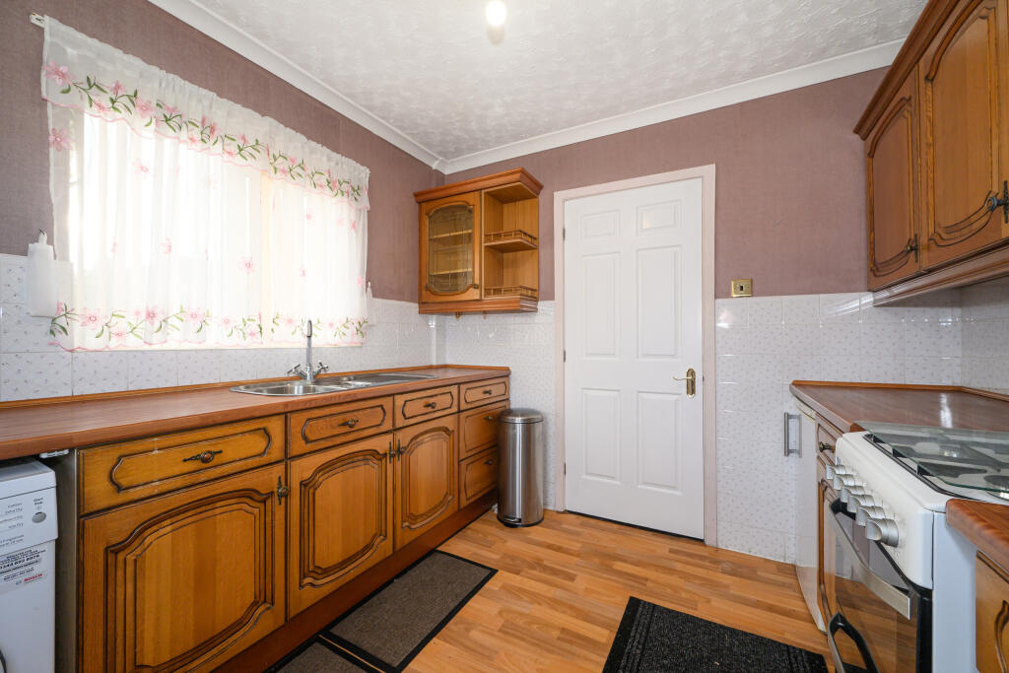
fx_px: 392
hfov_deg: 104.2
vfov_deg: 81.2
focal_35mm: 14
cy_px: 336
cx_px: 504
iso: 640
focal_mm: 14
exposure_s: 1/20
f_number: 8
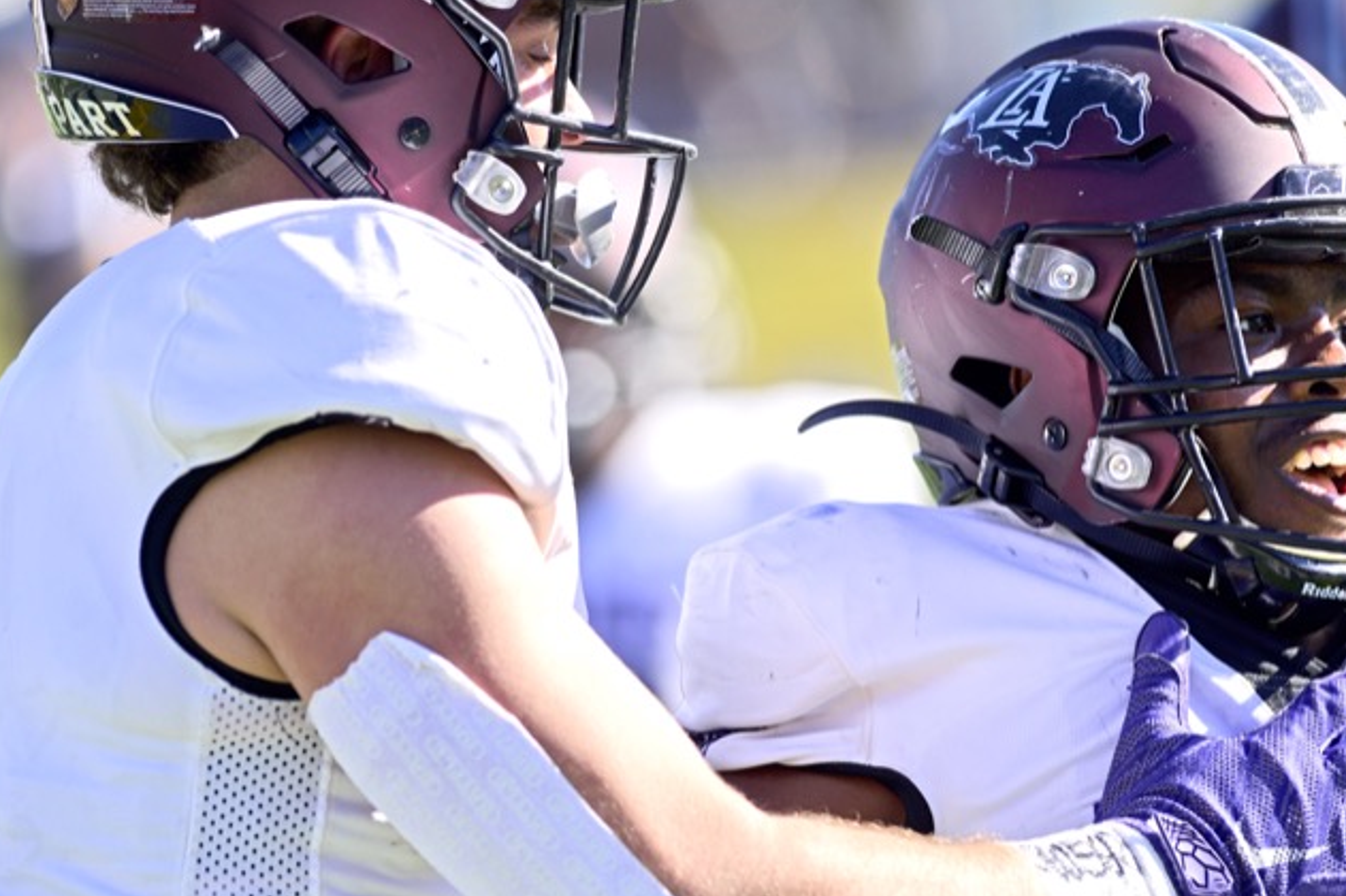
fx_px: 13863
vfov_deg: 3.7
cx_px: 706
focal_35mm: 371
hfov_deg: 5.6
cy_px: 512
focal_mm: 300
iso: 200
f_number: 5
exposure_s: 1/1600
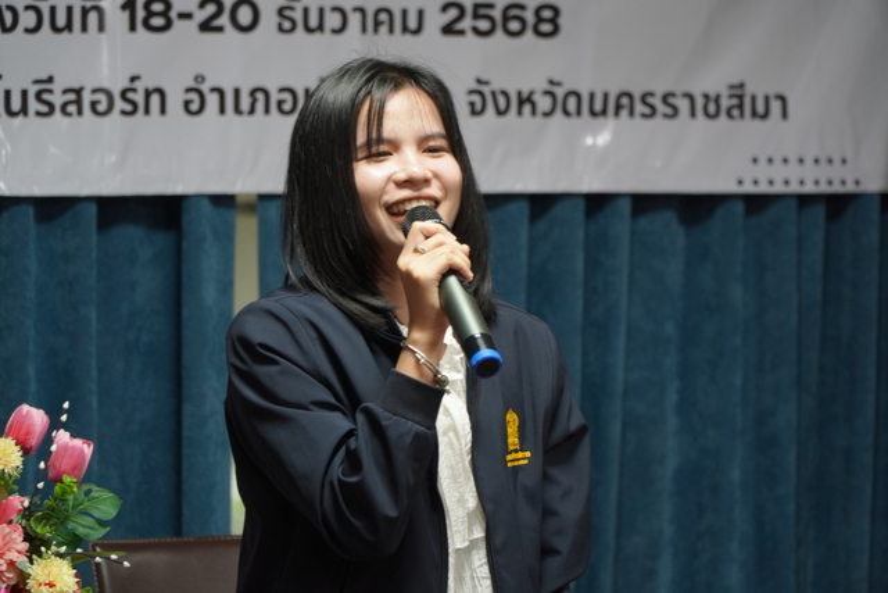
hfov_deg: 14.4
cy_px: 296
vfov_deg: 9.6
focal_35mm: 142
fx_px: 3516
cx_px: 444
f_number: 4
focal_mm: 95
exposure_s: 1/50
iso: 1250
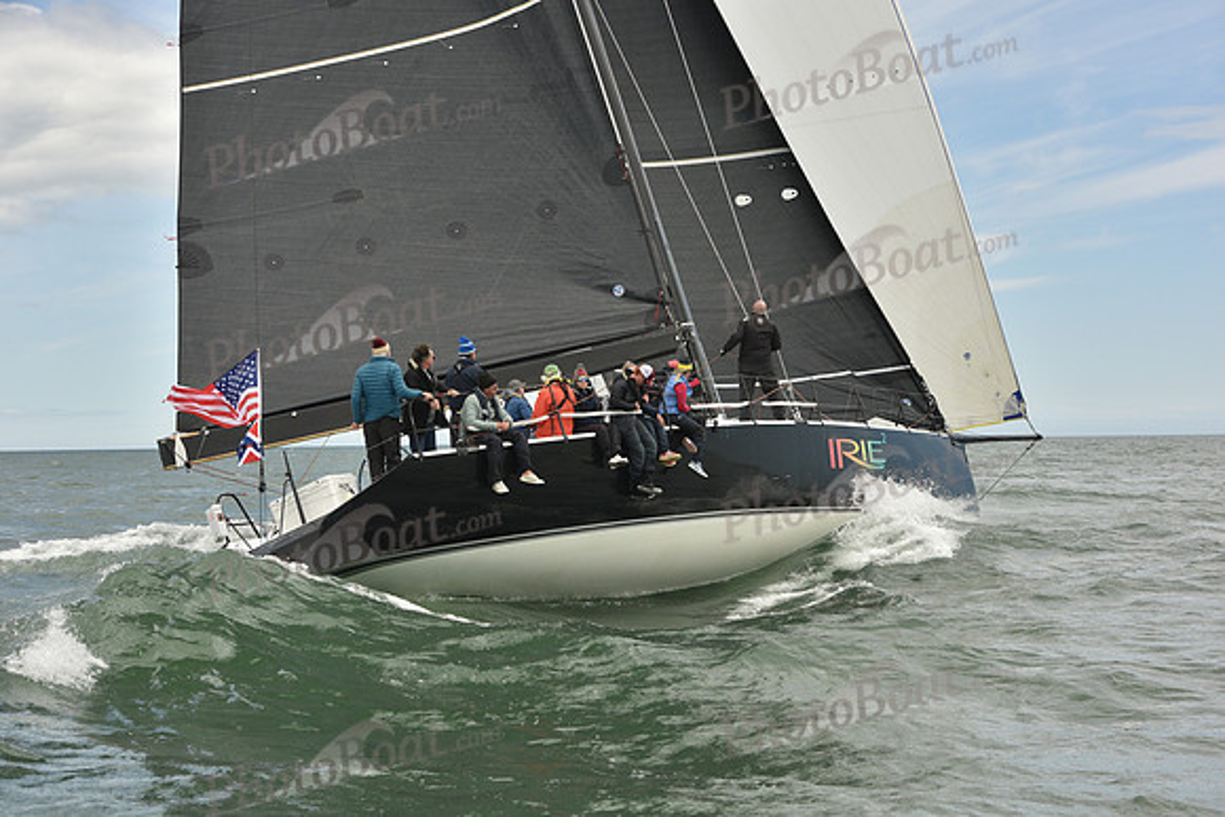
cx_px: 612
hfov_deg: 28.8
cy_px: 408
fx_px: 2382
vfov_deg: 19.5
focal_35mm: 70
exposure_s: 1/800
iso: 320
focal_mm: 70
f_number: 9
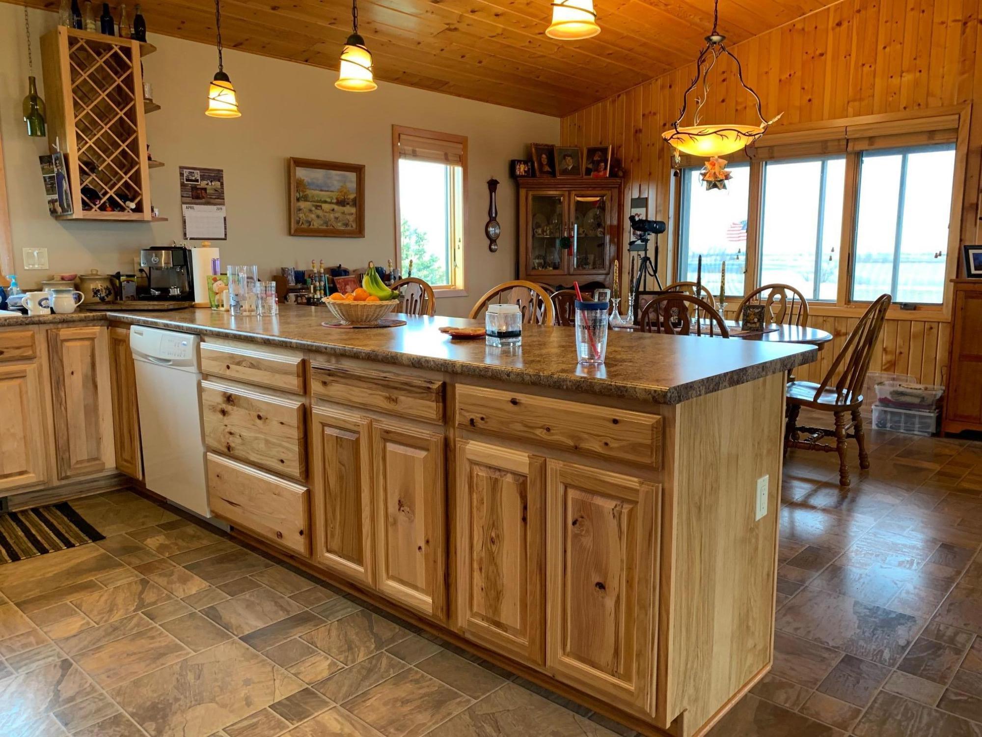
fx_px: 738
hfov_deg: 67.3
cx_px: 491
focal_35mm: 26
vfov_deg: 53.1
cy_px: 368
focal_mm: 4.25
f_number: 1.8
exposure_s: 1/60
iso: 125
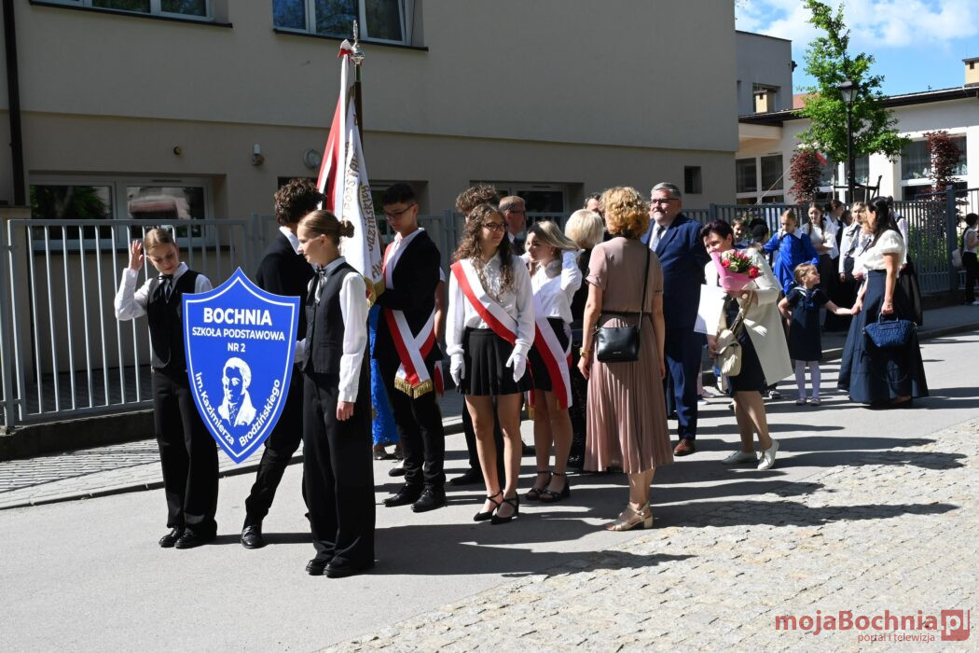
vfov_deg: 30.5
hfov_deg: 44.5
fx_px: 1196
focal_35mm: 44
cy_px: 326
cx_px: 490
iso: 1100
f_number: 22
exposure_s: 1/250
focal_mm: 44
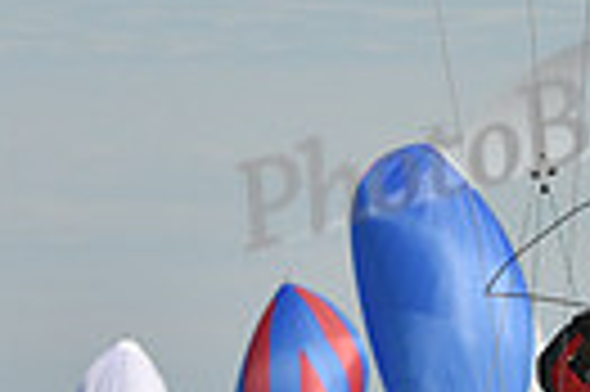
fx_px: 18136
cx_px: 1108
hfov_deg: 1.9
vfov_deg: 1.2
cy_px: 304
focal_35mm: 1108
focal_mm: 250
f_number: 7.1
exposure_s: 1/1250
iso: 250
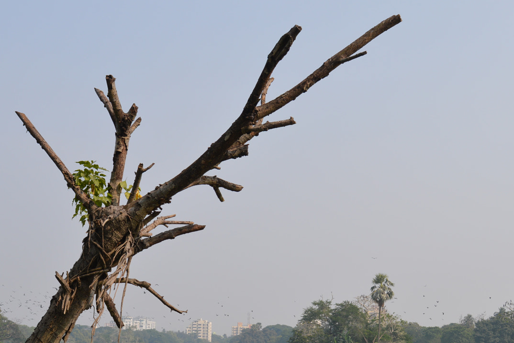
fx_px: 924
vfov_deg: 20.9
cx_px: 245
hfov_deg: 31.1
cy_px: 240
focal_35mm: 65
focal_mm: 29
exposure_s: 1/320
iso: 100
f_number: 9
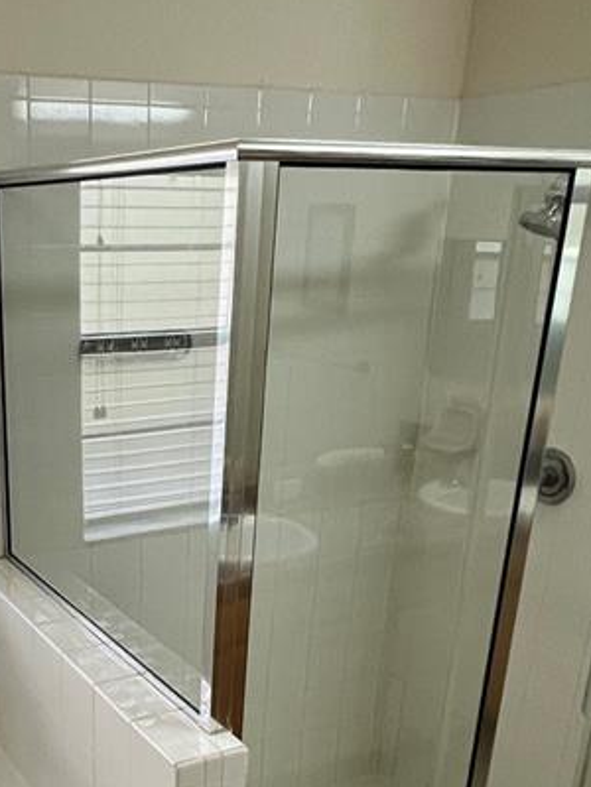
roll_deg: +0.6
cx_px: 73
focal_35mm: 39
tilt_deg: -21.2
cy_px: 586
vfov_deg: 46.2
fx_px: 888
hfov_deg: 35.0
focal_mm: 1.57
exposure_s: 1/120
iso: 200
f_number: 1.8
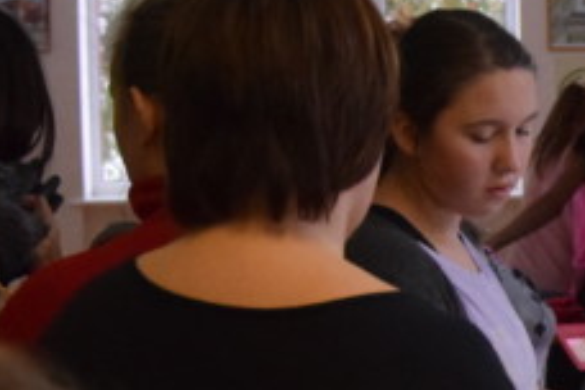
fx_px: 3071
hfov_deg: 10.6
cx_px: 831
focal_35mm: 189
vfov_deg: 7.2
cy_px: 386
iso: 3200
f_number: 4
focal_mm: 28
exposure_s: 1/320
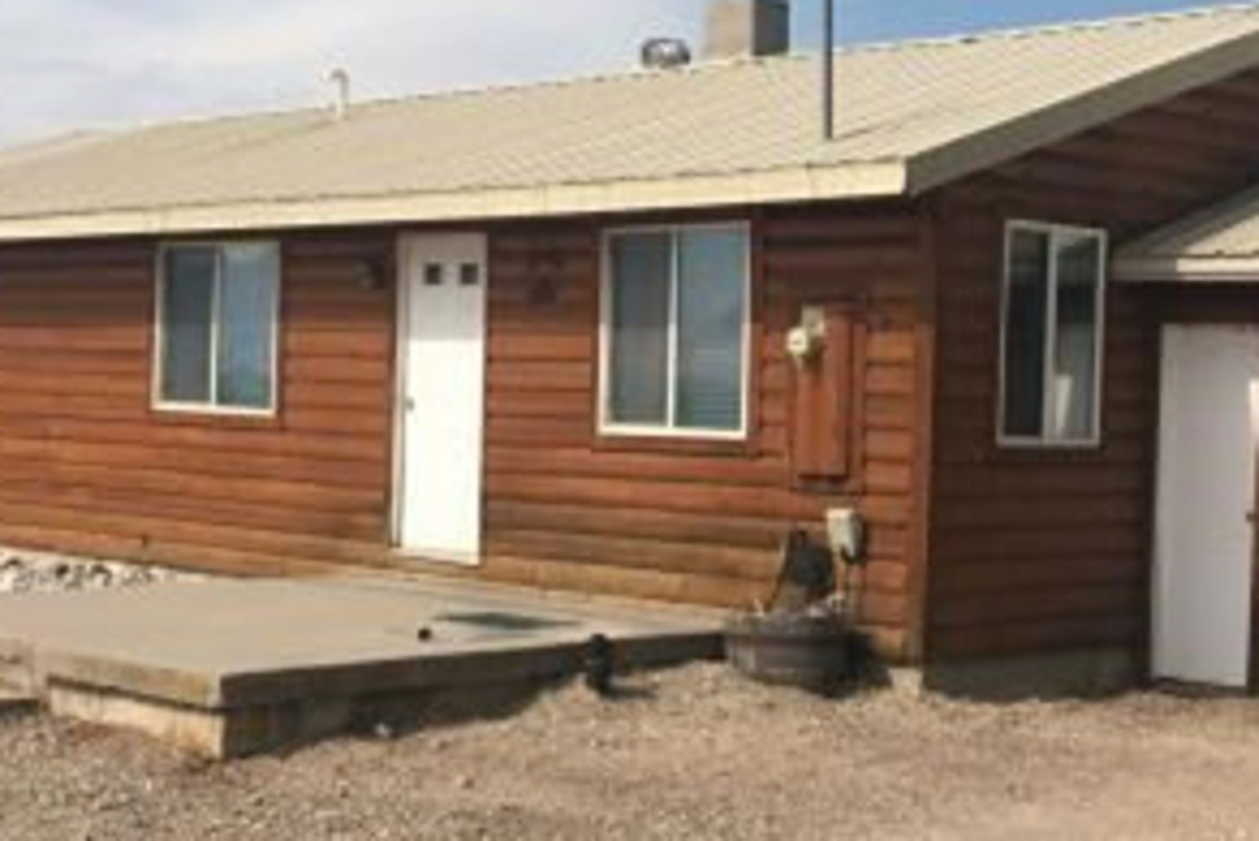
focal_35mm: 66
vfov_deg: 20.6
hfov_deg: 30.4
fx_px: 2309
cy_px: 427
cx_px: 763
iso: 25
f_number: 2.2
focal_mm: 4.15
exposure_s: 1/1748
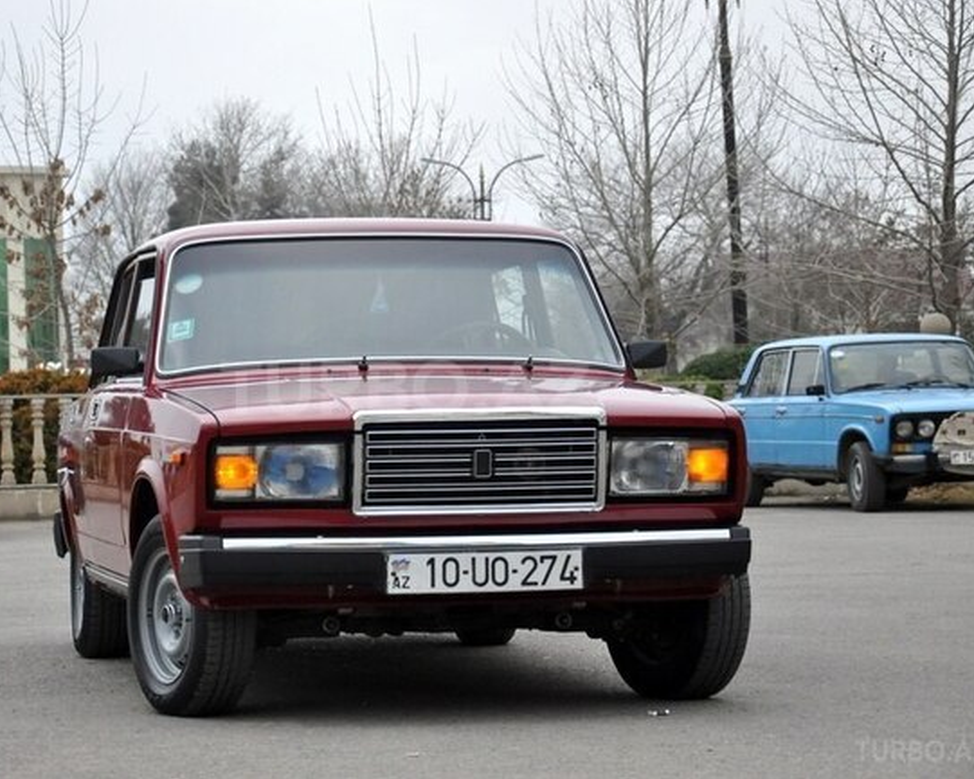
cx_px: 405
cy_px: 389
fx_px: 3460
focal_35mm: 120
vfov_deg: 12.9
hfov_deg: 16.0
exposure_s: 1/1600
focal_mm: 70
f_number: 5.6
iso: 1250
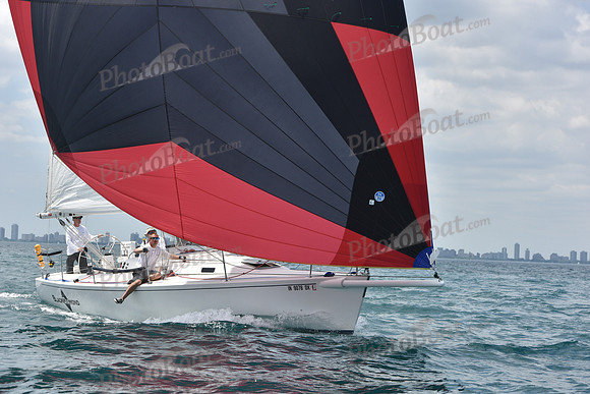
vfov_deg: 16.7
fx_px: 1344
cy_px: 197
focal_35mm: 82
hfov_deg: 24.8
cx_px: 295
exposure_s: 1/1250
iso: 250
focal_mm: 82
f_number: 7.1
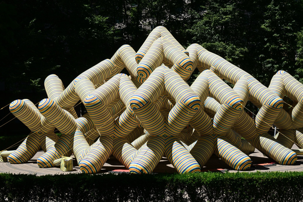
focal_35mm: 60
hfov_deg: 33.4
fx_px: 505
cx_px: 152
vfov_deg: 22.6
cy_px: 101
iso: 160
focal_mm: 40
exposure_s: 1/800
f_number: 6.3
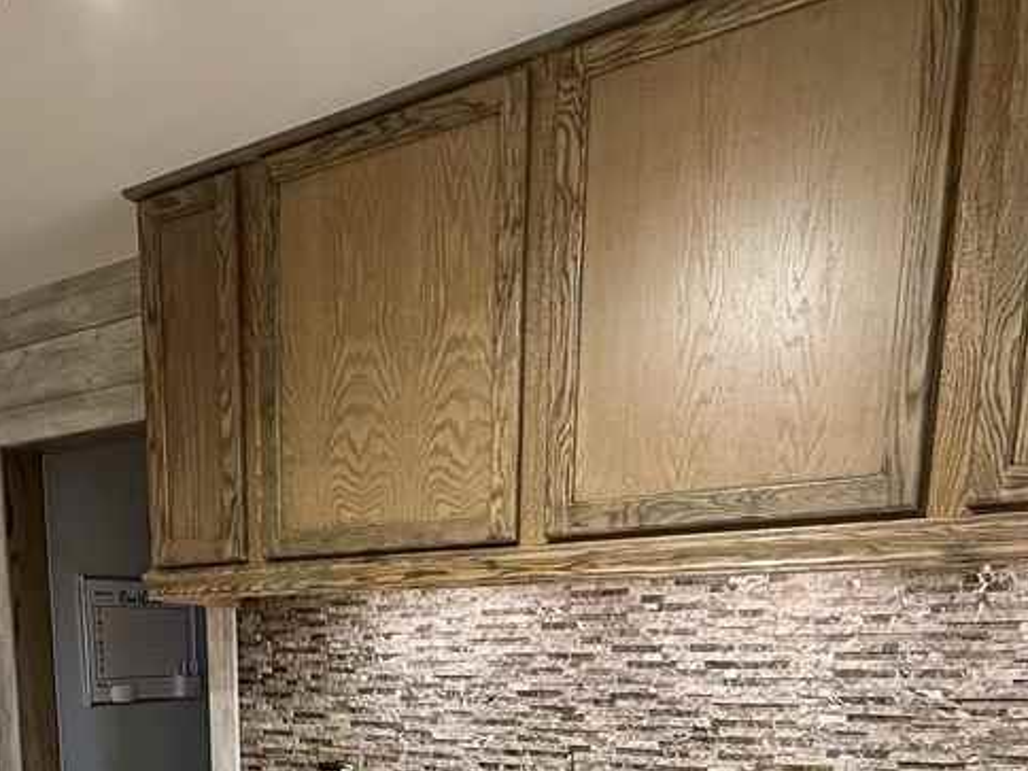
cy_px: 879
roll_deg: +0.5
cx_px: 333
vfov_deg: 33.0
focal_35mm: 37
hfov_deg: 49.2
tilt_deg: -11.9
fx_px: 1099
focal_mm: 2.22
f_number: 2.2
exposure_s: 1/60
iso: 200
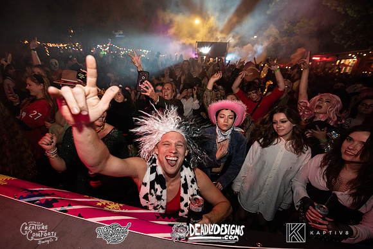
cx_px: 173
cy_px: 133
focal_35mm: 15
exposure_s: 1/100
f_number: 3.5
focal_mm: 14
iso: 2000
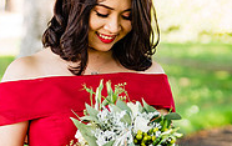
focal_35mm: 333
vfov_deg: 4.0
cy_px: 66
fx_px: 2109
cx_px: 193
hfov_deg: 6.3
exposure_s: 1/80
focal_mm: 70
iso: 100
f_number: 2.8
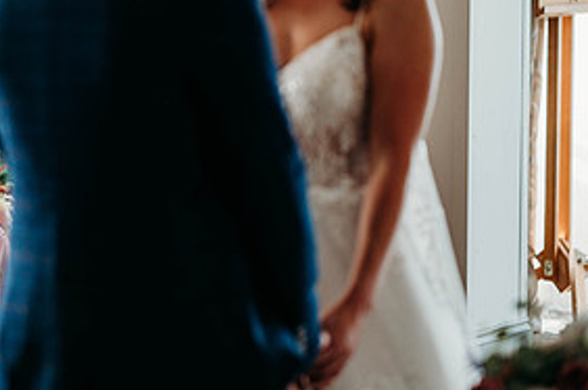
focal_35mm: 175
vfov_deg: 7.8
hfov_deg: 11.7
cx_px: 23
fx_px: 2853
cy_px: 73
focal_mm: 85
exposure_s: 1/250
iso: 100
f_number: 2
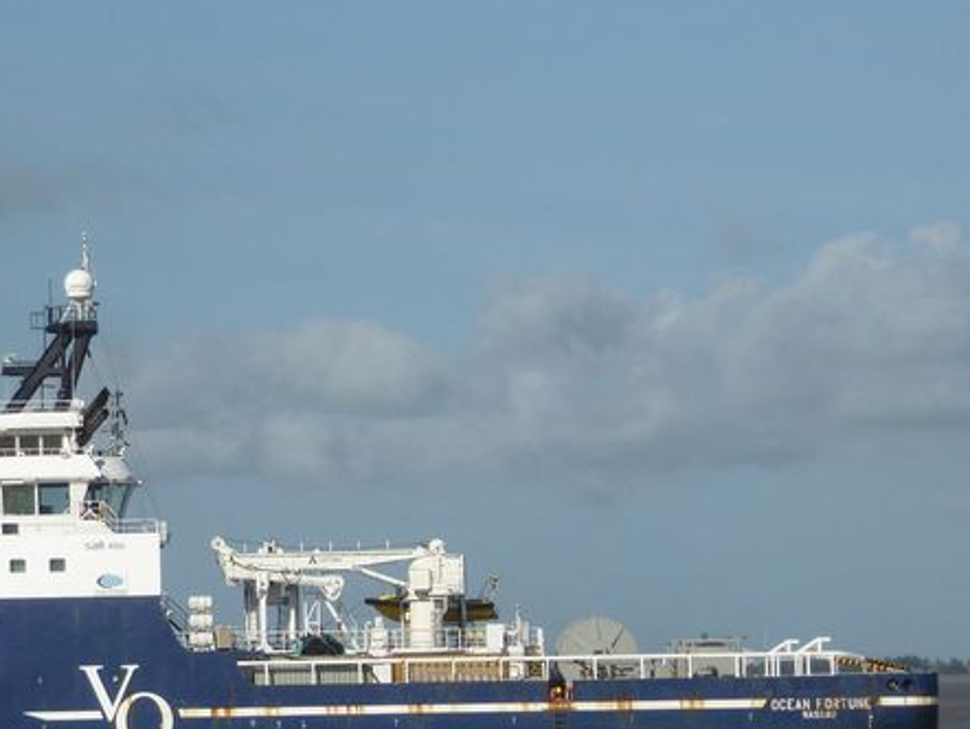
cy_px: 577
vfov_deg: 4.9
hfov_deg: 6.5
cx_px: 237
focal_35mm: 304
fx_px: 8523
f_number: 5.4
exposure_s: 1/800
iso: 80
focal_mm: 27.1
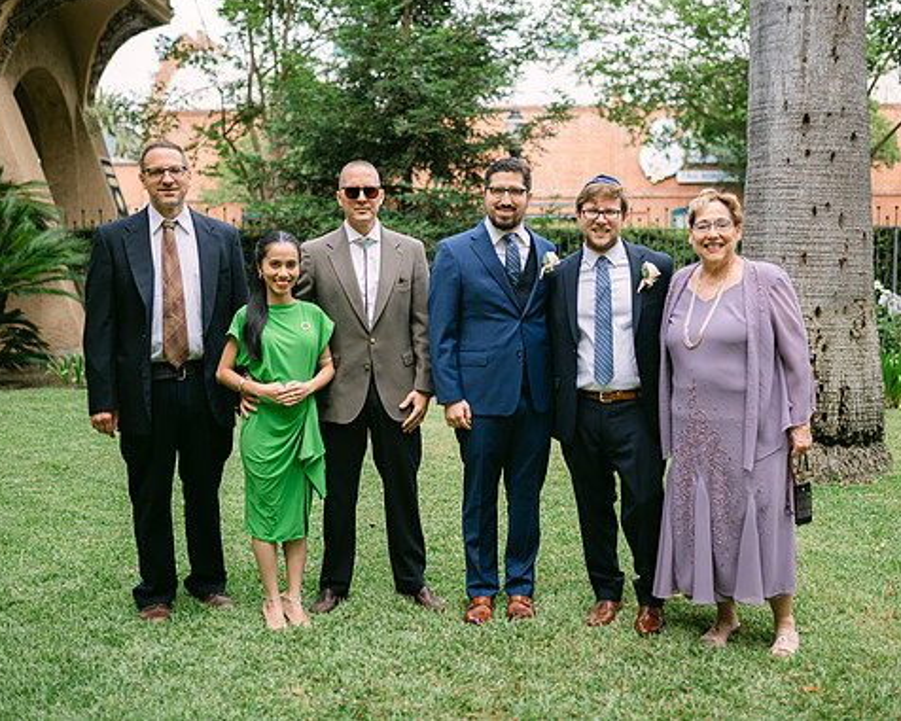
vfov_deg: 37.3
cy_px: 357
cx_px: 458
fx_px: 1067
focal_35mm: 40
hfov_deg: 45.8
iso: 100
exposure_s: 1/2000
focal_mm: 35
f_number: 1.4
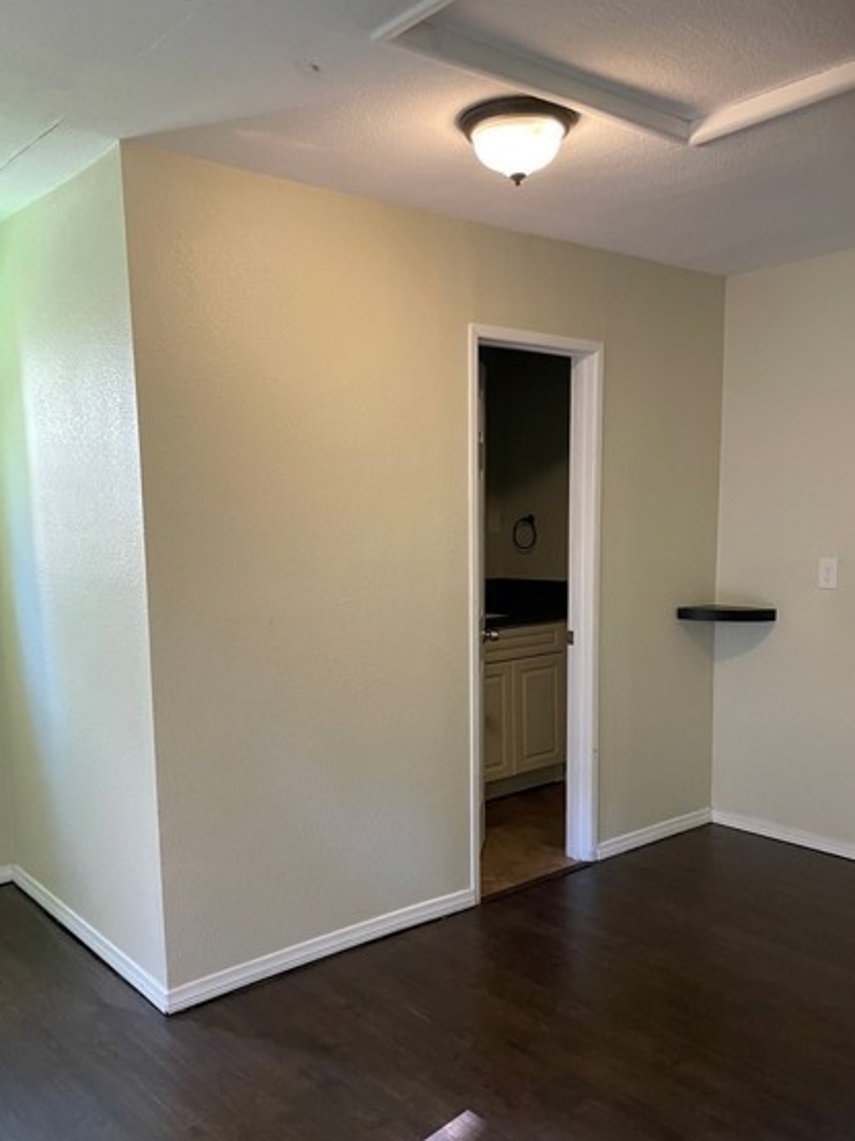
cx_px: 450
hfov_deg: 46.8
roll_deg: +0.3
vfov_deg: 59.8
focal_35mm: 30
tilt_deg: -6.4
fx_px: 988
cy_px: 629
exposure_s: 1/60
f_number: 1.6
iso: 400
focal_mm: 4.2
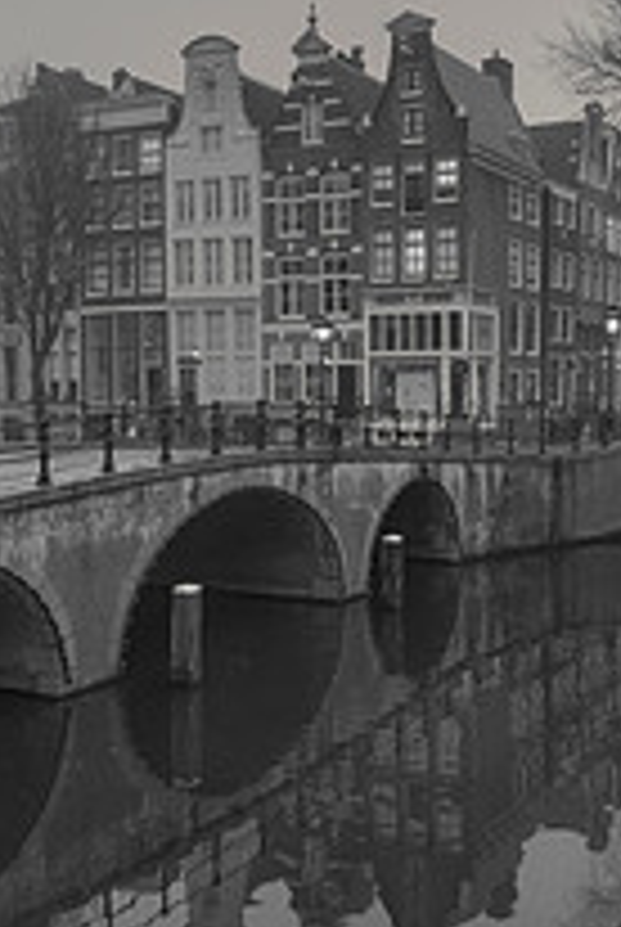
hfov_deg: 29.7
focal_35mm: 45
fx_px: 1160
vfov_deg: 43.4
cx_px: 418
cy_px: 394
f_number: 11
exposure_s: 1/10
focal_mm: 16
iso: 100
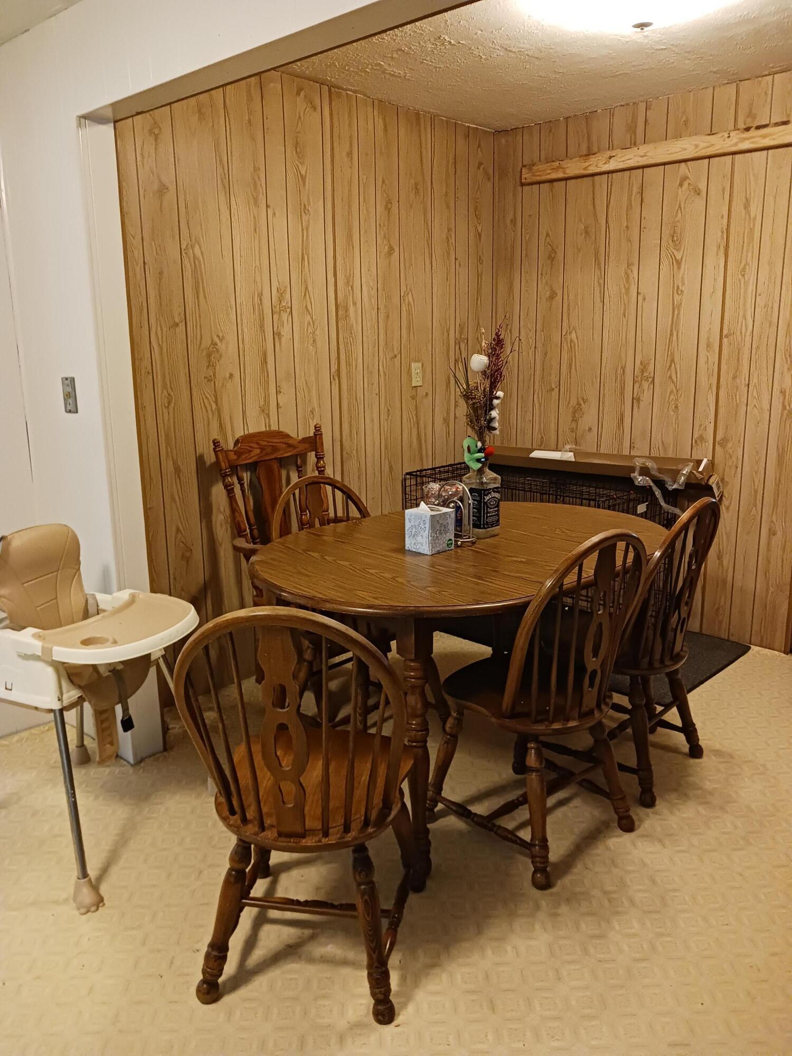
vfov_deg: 65.3
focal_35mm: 27
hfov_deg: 51.4
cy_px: 528
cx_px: 396
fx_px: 824
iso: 500
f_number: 1.8
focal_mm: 4
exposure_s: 1/20
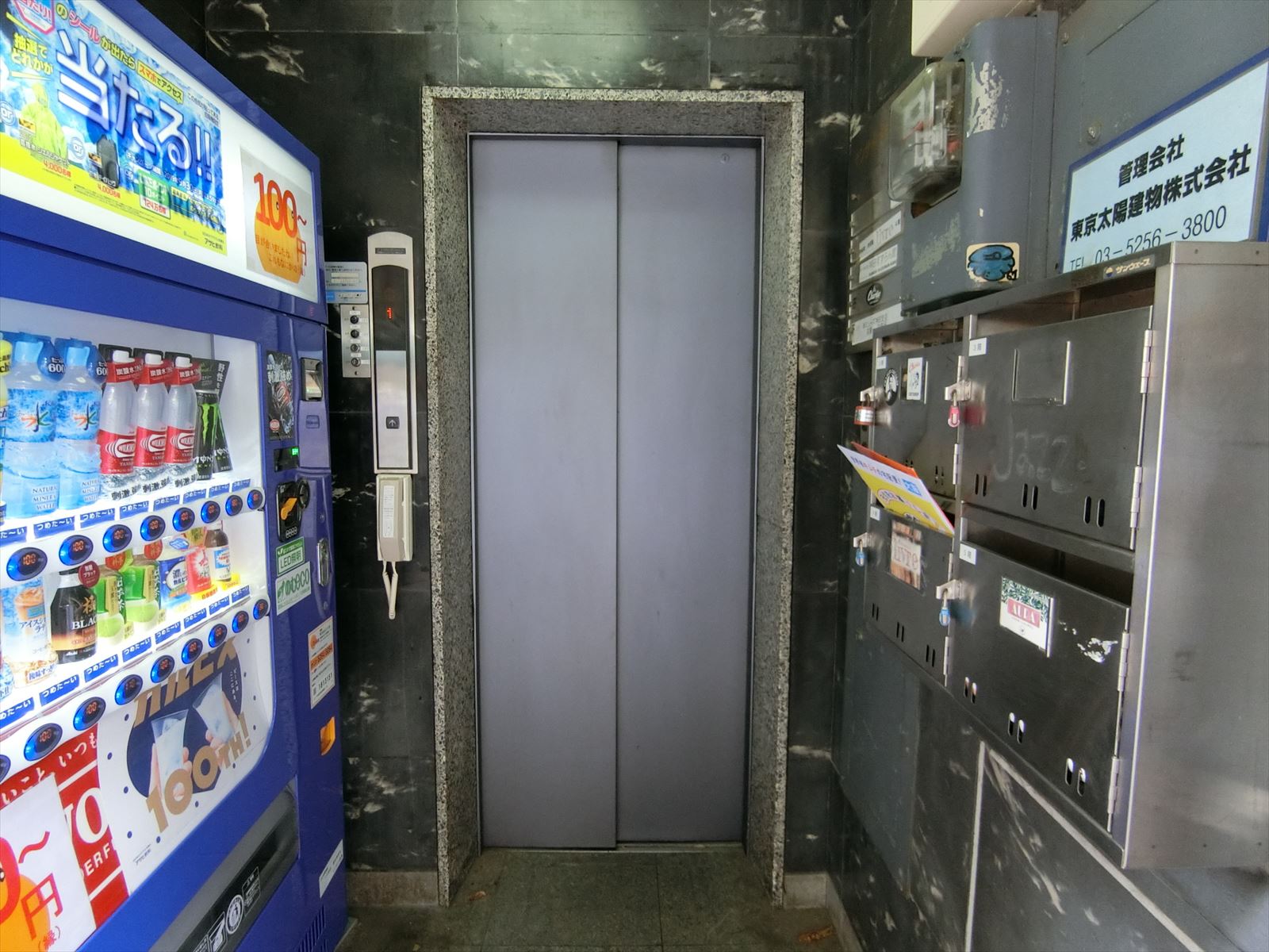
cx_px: 634
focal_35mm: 19
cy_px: 476
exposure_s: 1/80
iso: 400
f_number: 2.7
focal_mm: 4.06
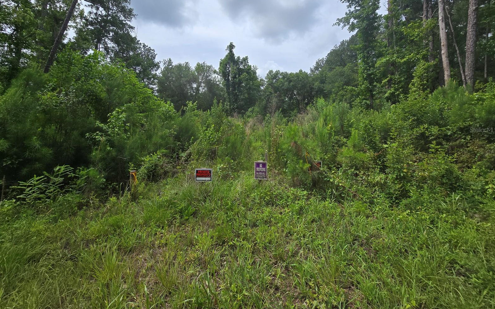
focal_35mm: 14
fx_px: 189
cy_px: 130
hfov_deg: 105.3
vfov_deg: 78.0
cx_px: 248
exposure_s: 1/2456
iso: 50
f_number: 2.2
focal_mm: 2.2
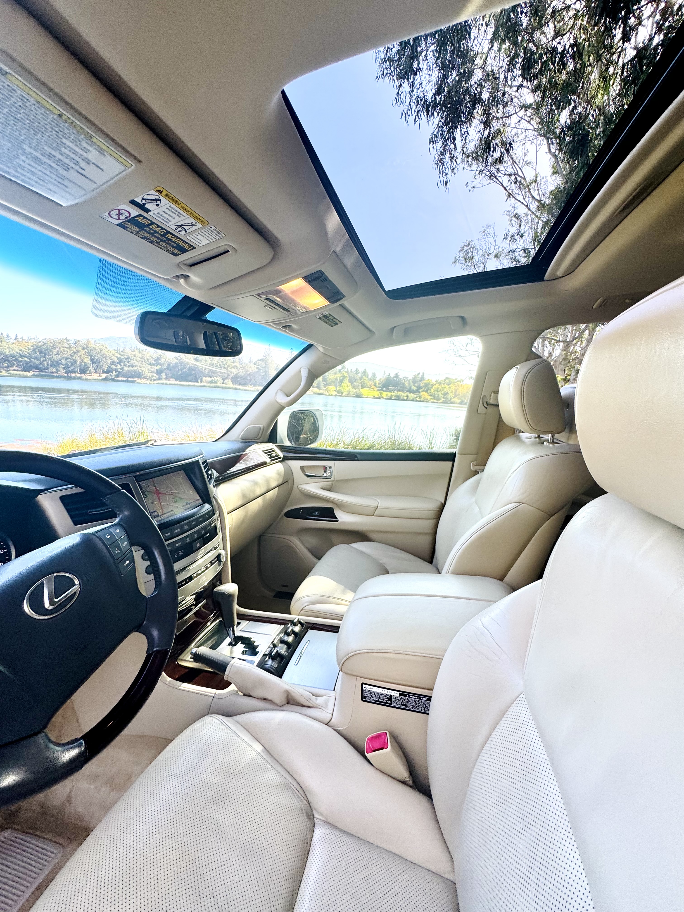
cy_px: 456
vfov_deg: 102.1
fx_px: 369
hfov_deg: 85.7
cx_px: 342
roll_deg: -3.7
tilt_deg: -10.2
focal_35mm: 14
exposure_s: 1/176
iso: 40
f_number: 2.2
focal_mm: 2.22
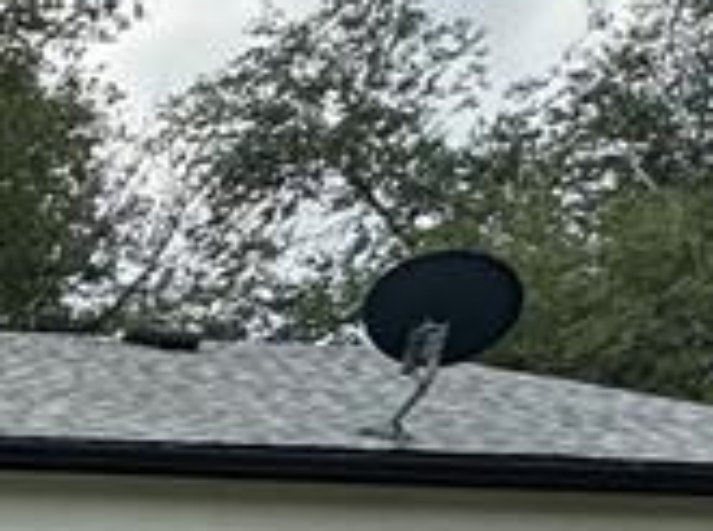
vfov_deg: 15.7
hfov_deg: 14.8
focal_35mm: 87
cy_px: 762
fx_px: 1788
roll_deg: -1.0
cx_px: -968
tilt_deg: -1.6
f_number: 2.2
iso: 40
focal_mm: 2.22
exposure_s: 1/903
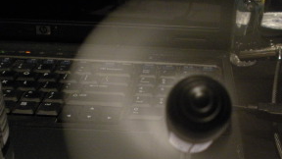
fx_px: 464
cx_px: 176
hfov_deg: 33.7
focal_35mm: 62
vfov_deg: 19.2
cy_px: 125
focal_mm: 6.3
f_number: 3.5
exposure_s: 1/47.7
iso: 400
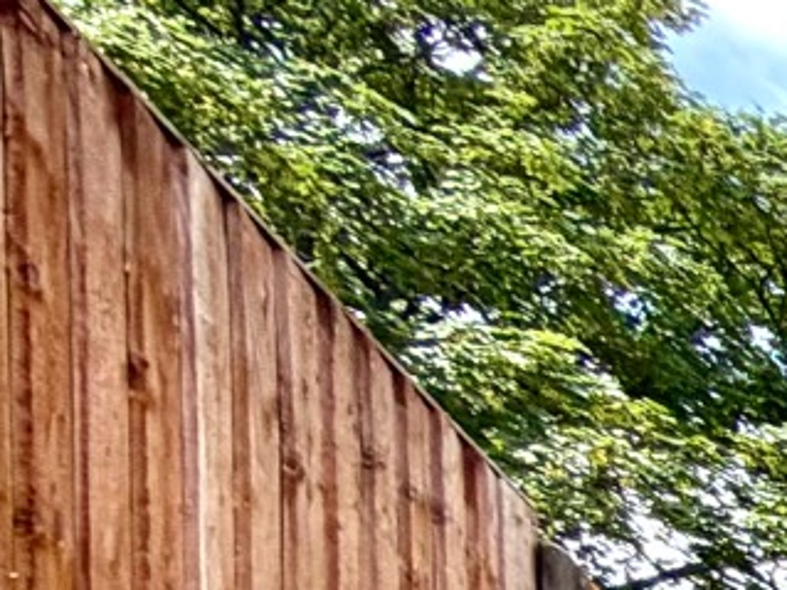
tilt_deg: -0.7
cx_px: 2516
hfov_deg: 10.7
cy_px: 1644
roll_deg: -0.3
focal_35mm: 90
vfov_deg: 11.5
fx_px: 2045
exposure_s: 1/770
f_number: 2.2
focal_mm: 2.22
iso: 32
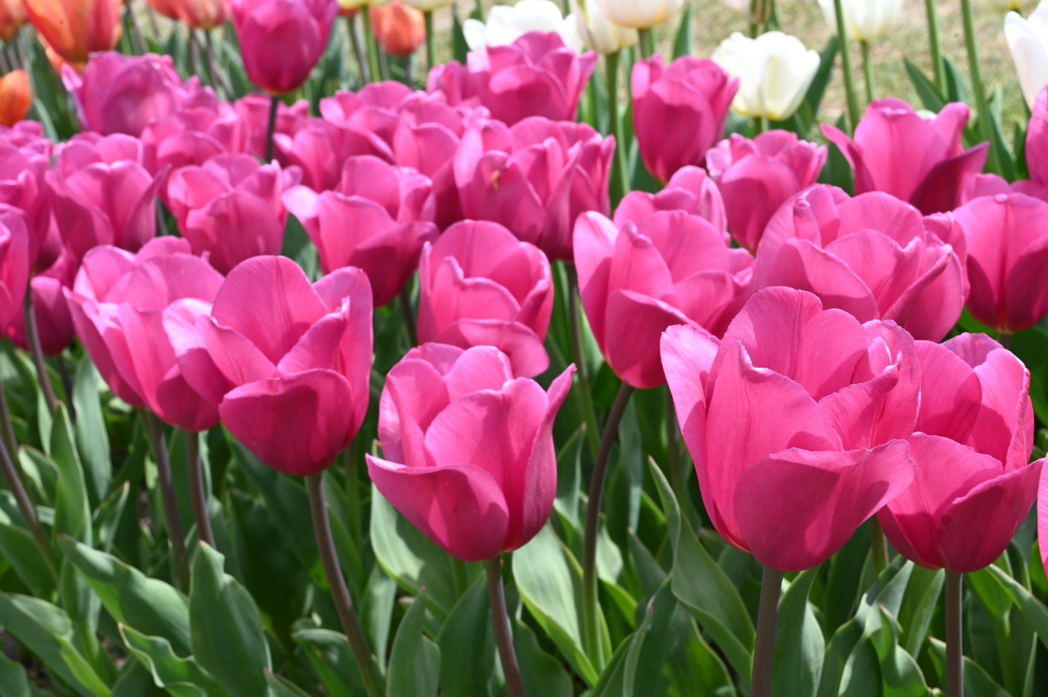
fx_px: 1658
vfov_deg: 23.7
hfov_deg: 35.1
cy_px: 348
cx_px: 524
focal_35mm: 57
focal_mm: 57
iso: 180
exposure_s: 1/60
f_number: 16
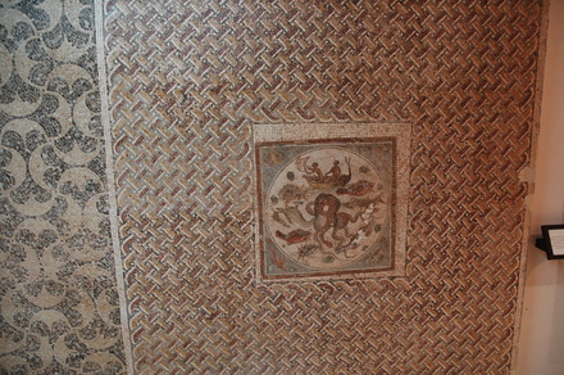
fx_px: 422
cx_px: 282
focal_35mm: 27
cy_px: 188
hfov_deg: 67.5
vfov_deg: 47.8
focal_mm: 18
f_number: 4.5
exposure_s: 1/15
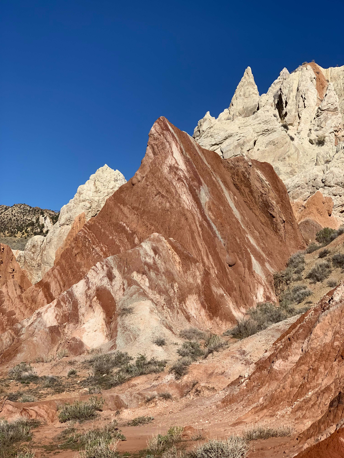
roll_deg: -4.0
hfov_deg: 28.0
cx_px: 172
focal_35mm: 52
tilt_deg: +7.3
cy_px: 229
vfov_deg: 36.8
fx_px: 689
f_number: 2.4
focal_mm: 6
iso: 16
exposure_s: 1/2083
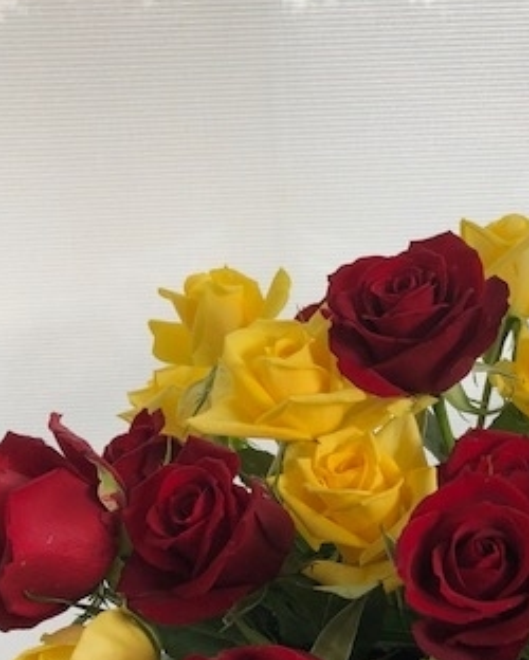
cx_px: 449
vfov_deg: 32.7
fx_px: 1095
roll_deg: +1.7
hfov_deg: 26.5
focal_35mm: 56
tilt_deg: -19.7
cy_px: 522
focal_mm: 3.99
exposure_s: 1/120
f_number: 1.8
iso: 50
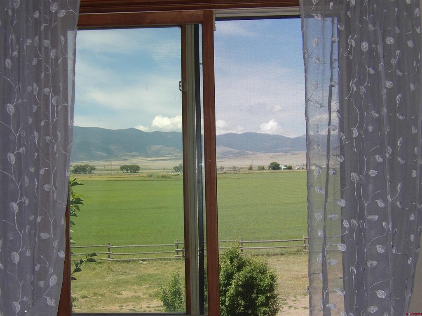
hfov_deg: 36.2
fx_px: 646
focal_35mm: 53
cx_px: 211
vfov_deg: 27.5
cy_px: 158
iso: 100
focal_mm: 9.5
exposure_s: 1/493
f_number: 3.9
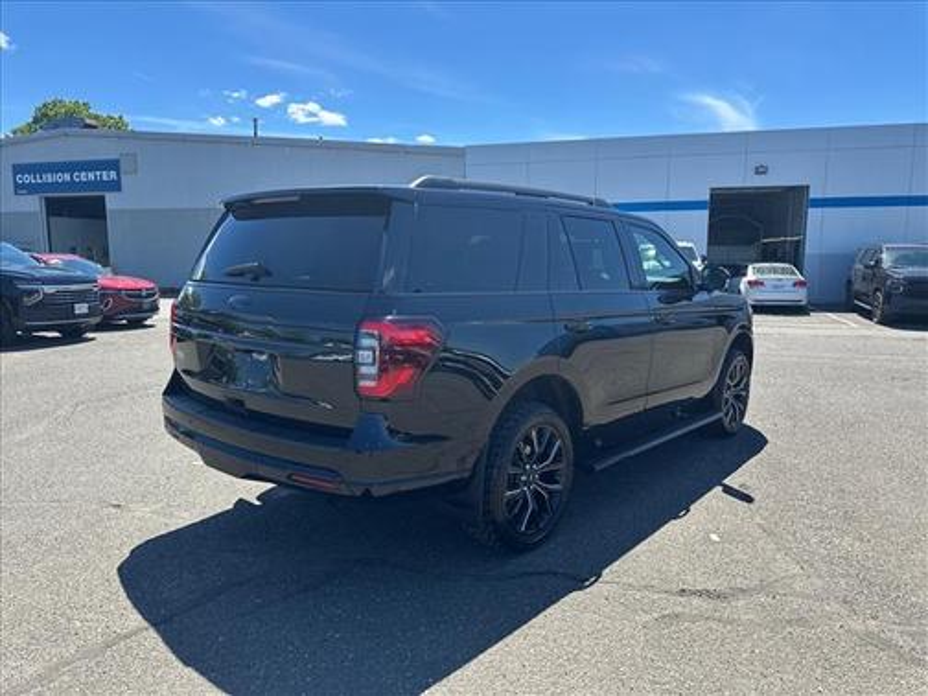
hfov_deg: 71.6
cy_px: 348
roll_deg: -0.3
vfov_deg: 56.8
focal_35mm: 24
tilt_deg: -8.1
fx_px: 643
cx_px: 464
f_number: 1.78
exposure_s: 1/2028
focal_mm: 6.86
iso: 80
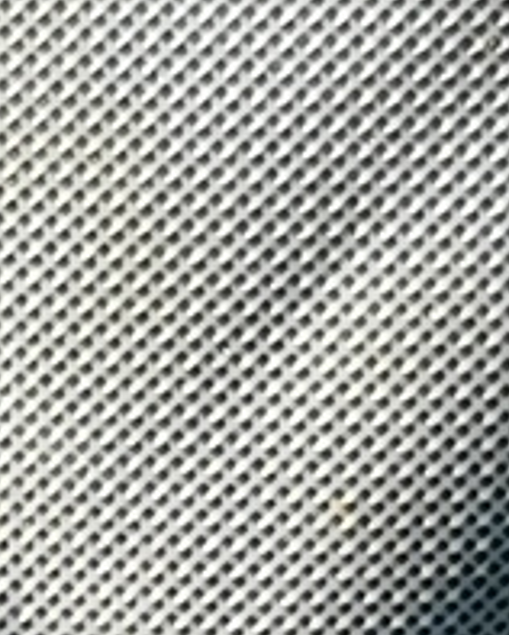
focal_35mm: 241
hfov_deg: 6.4
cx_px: -103
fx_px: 4531
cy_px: 809
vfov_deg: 7.9
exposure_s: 1/673
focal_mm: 4.75
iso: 50
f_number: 1.8
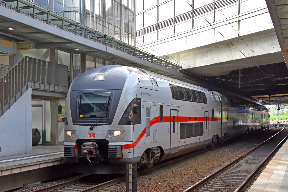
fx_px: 528
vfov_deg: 20.6
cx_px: 139
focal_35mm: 66
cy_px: 111
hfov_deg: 30.5
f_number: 8
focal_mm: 38
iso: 800
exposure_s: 1/250
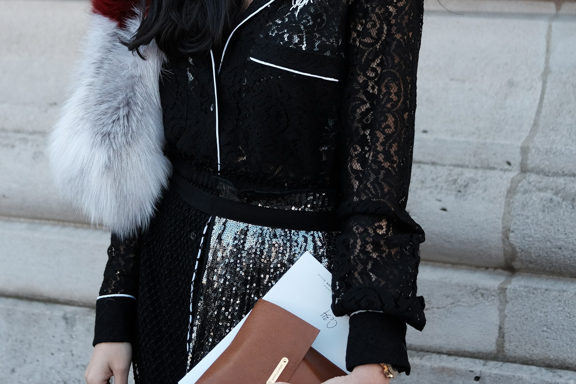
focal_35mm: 95
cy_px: 31
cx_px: 273
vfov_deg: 14.2
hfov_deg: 21.5
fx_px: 1520
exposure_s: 1/2000
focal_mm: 35
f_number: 2
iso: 800
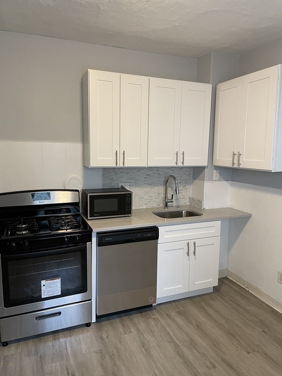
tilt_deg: -3.6
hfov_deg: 53.1
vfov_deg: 67.3
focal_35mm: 26
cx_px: 141
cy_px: 188
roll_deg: -0.8
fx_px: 282
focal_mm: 4.2
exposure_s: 1/60
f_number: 1.6
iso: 200
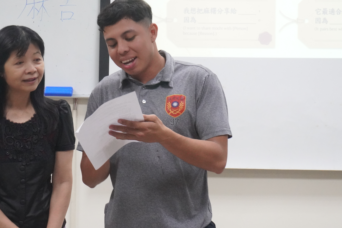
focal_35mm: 84
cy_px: 89
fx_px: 794
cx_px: 162
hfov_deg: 24.3
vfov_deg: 16.3
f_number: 11
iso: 6400
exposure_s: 1/80
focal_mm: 45
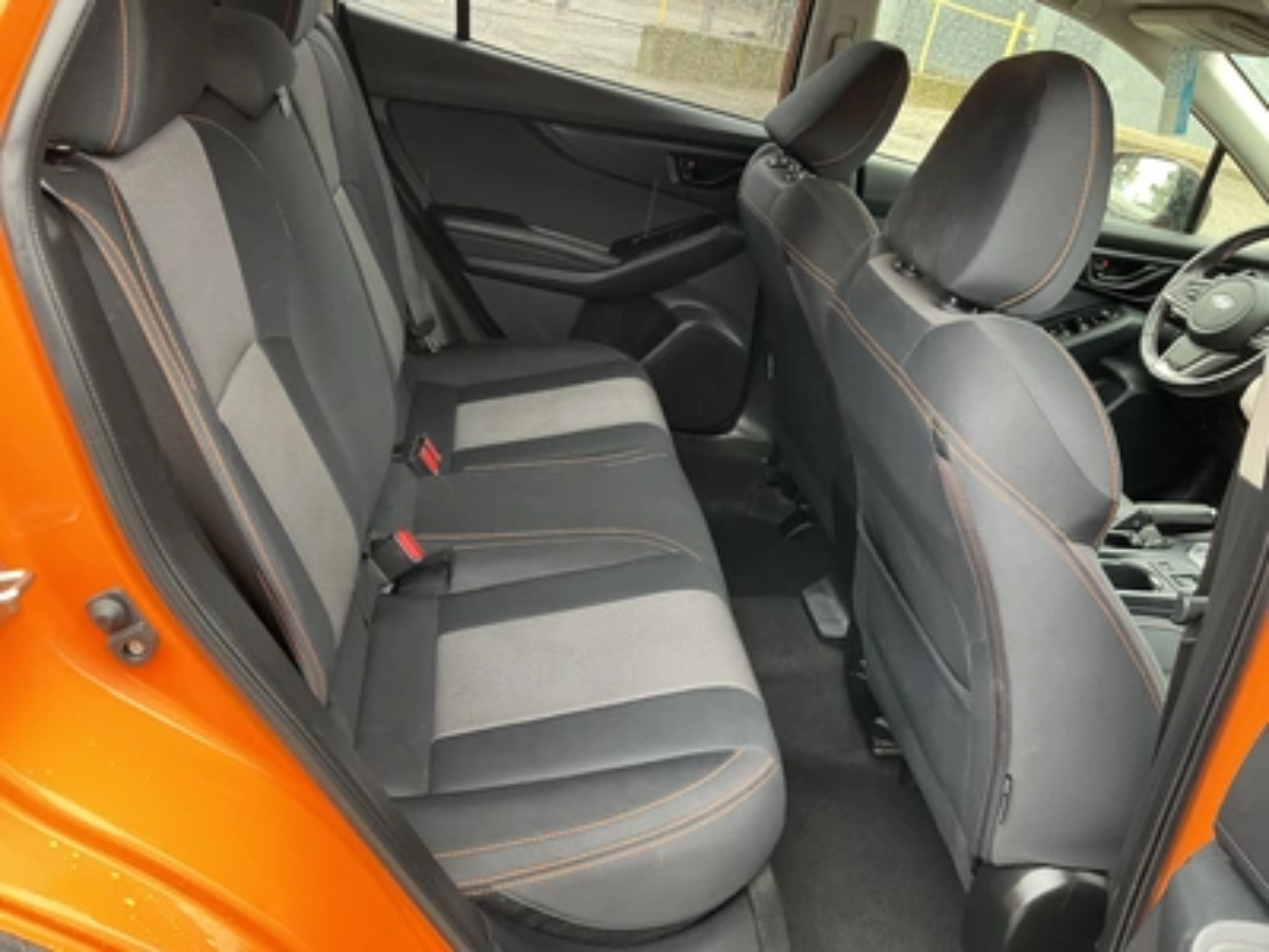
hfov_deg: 61.7
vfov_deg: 48.2
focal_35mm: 29
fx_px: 1063
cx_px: 634
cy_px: 476
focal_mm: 3
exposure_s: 1/60
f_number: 1.8
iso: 100
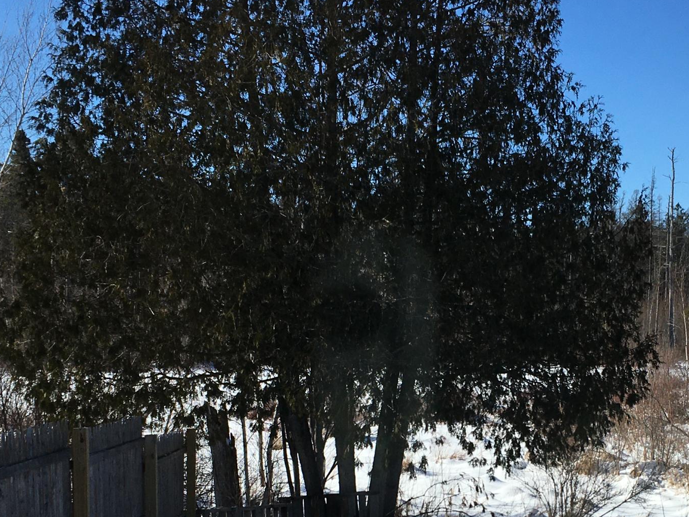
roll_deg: -2.0
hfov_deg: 29.9
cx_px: 495
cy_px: 475
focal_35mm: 64
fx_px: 1274
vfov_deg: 22.3
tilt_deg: -7.5
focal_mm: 4.15
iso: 25
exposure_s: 1/1972
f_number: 2.2
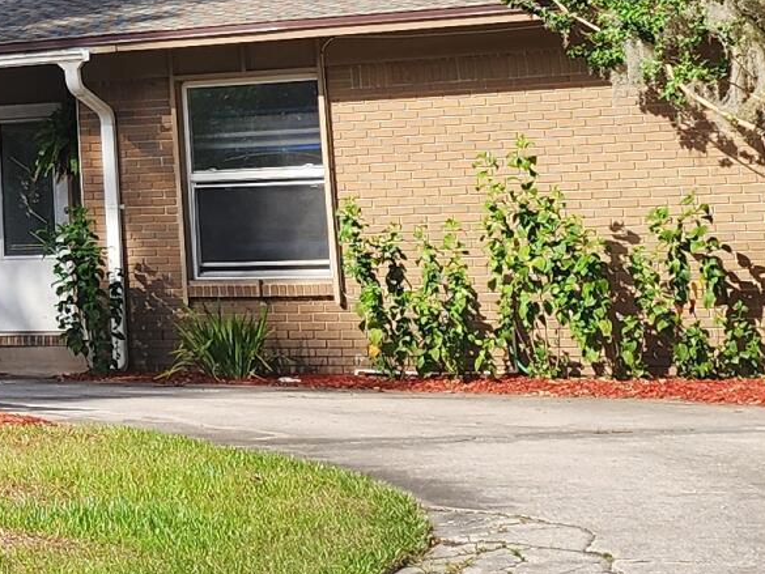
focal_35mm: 118
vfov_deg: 12.1
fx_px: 2608
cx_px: -314
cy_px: -229
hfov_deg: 15.6
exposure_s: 1/585
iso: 12
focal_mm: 6.4
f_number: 1.8
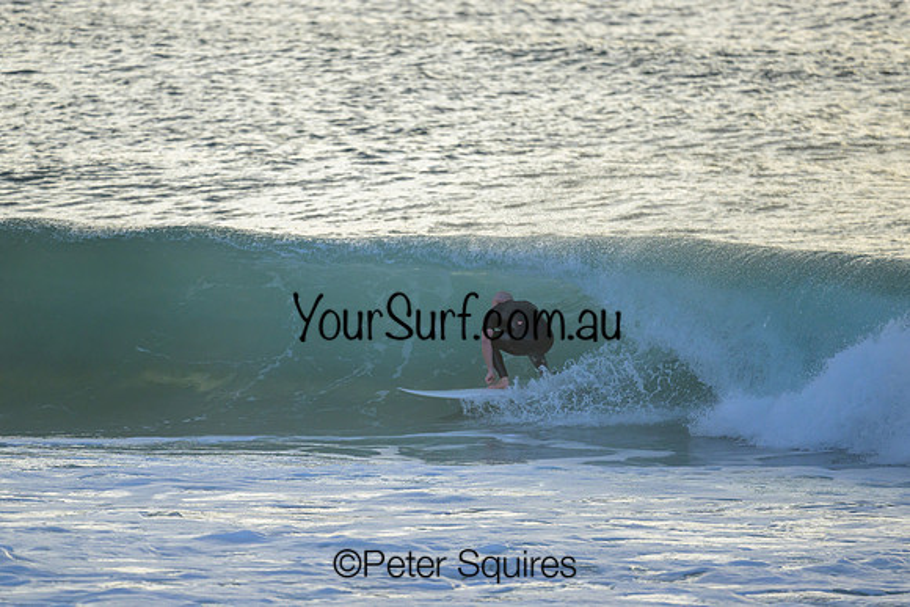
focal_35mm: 800
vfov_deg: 1.7
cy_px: 304
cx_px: 455
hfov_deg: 2.6
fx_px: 20226
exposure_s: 1/2500
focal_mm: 800
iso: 1000
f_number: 6.3
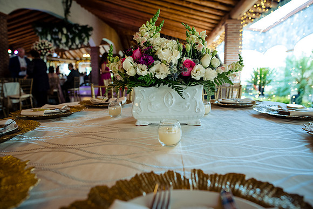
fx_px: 209
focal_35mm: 24
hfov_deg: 73.7
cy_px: 104
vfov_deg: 53.2
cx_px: 156
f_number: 3.5
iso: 1000
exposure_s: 1/125
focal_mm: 24
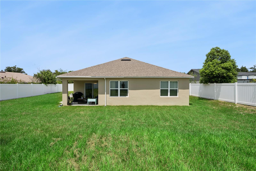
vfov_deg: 73.8
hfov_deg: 96.7
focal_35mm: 16
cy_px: 86
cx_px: 128
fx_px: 114
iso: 40
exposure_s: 1/50
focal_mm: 16
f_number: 14
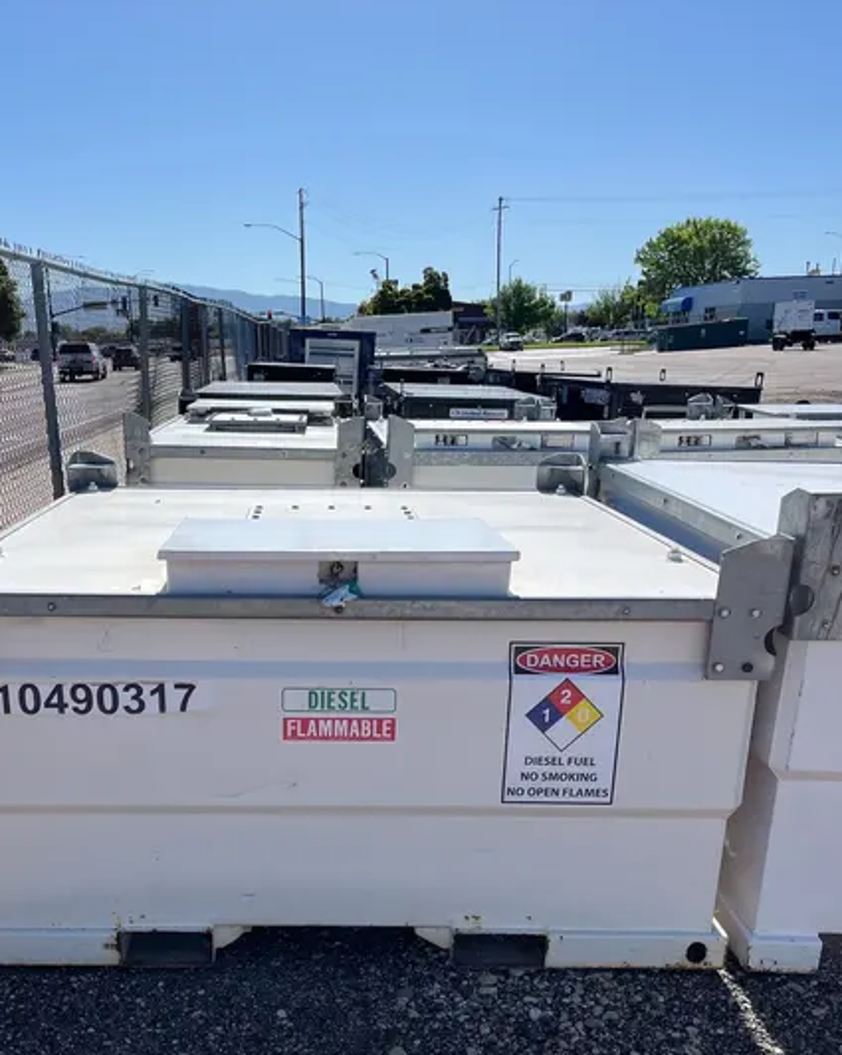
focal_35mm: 35
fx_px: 1091
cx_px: 315
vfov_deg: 50.7
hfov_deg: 41.9
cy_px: 701
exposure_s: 1/4651
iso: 50
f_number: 1.6
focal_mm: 5.1
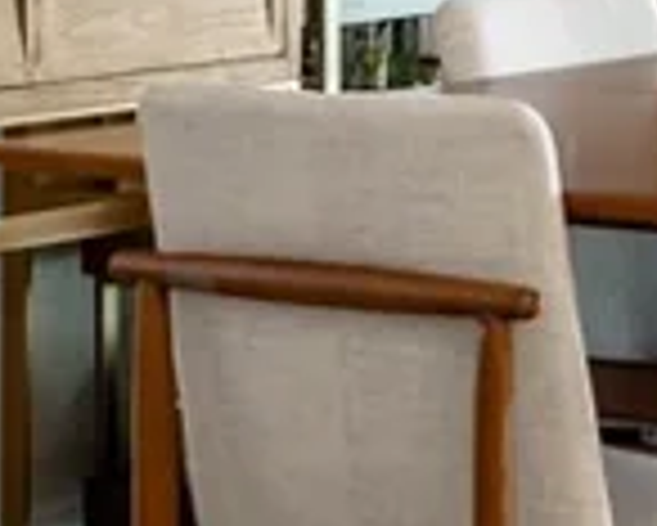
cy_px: -398
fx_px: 4748
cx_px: 904
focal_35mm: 244
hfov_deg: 7.8
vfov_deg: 6.2
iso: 400
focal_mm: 25
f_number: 3.2
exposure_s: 1/13
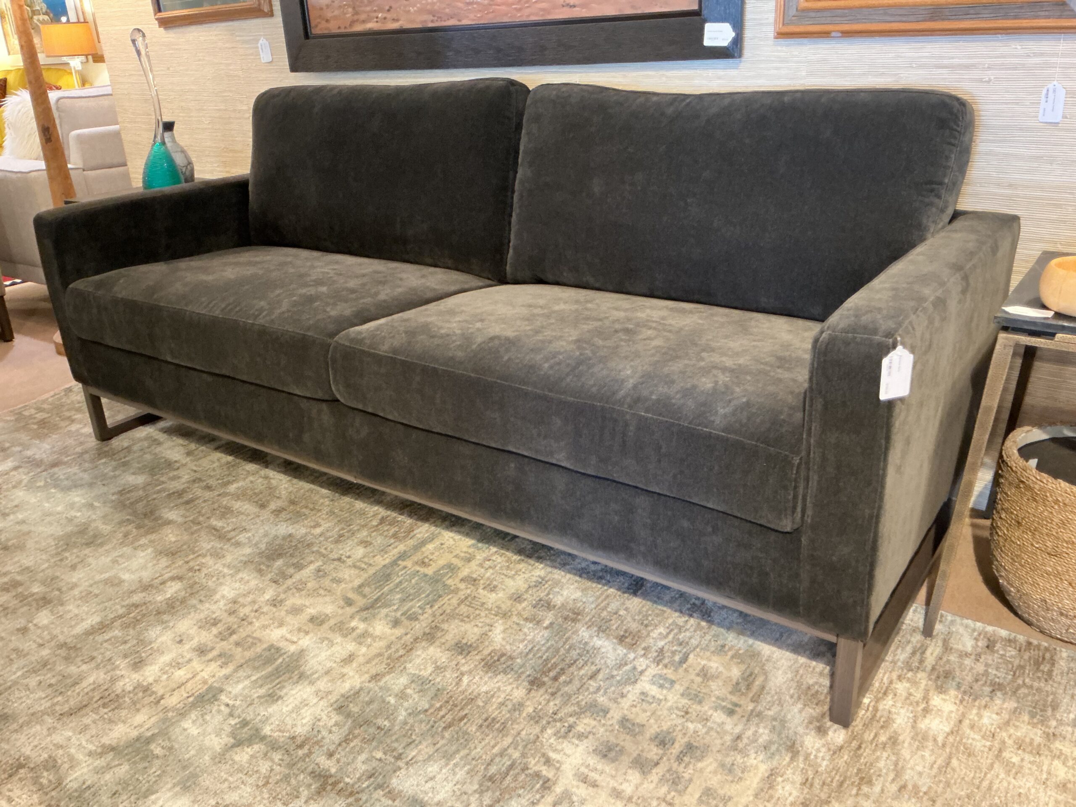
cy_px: 404
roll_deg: +2.4
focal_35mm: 29
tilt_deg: -22.2
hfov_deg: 61.7
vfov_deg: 48.2
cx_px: 538
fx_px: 901
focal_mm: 3
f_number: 1.8
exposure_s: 1/30
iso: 400
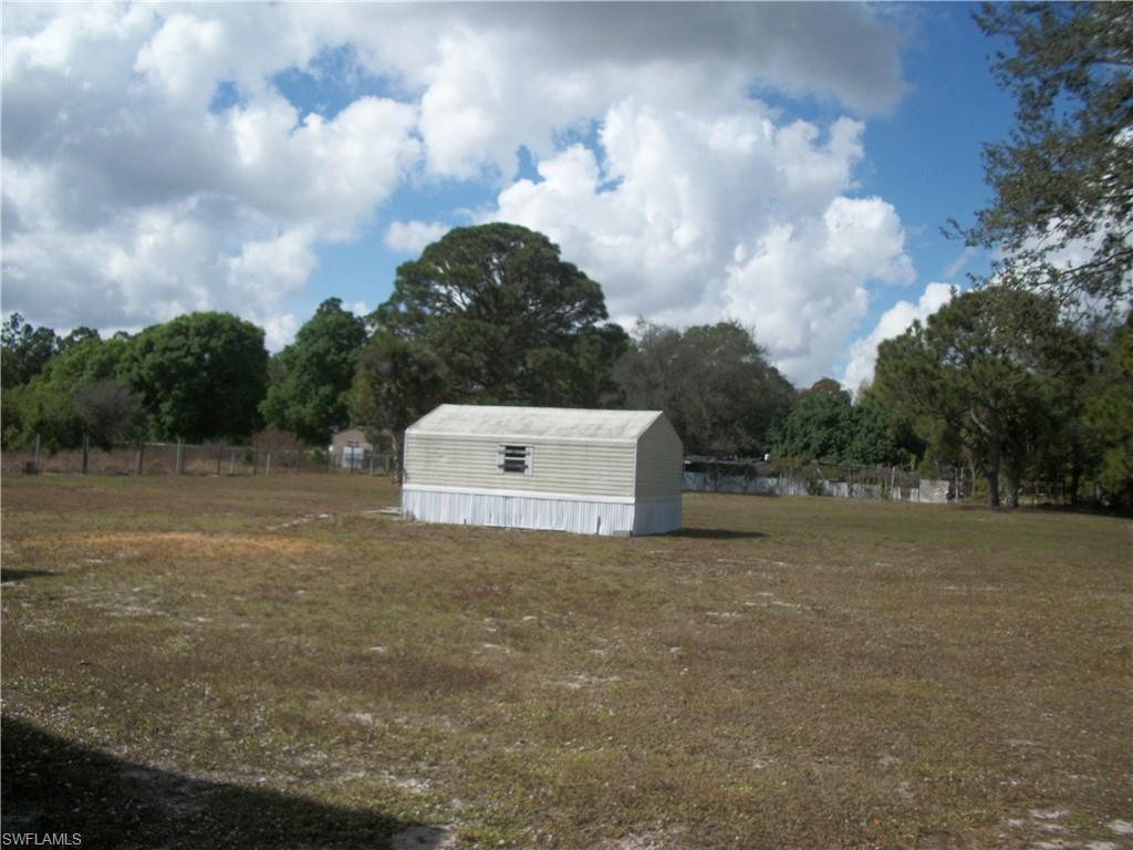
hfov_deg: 56.8
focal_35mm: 32
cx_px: 566
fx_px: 1047
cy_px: 425
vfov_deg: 44.2
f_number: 8.8
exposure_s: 1/320
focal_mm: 5.7
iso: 80
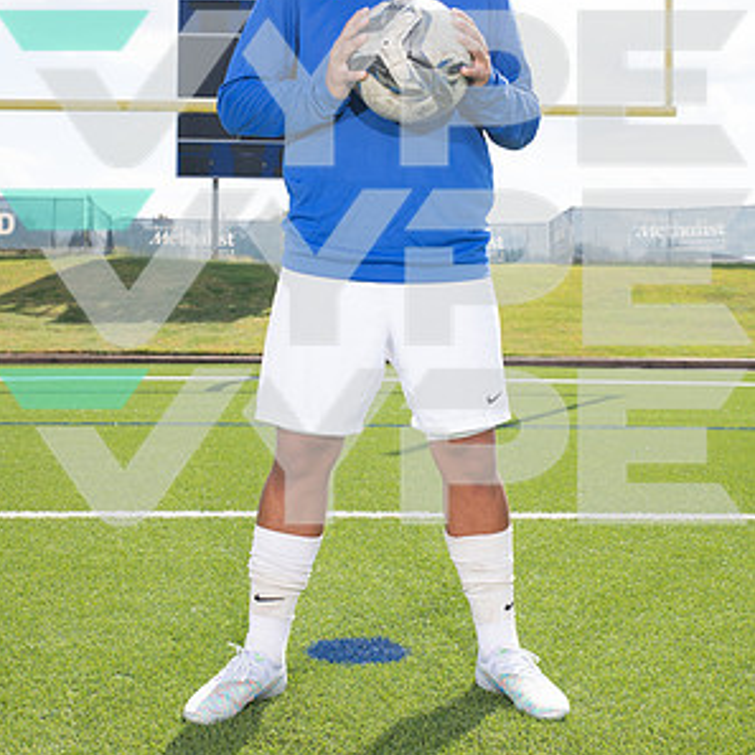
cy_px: 269
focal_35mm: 54
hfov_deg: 31.6
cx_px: 376
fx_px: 1333
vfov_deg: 31.5
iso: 125
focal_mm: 42
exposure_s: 1/320
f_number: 7.1
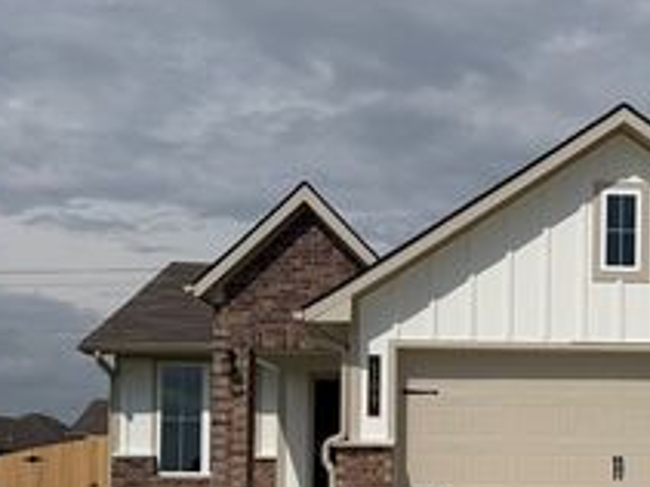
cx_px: 582
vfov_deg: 24.8
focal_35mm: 57
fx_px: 1070
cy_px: 442
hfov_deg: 32.2
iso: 80
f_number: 1.78
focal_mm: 6.76
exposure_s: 1/32258
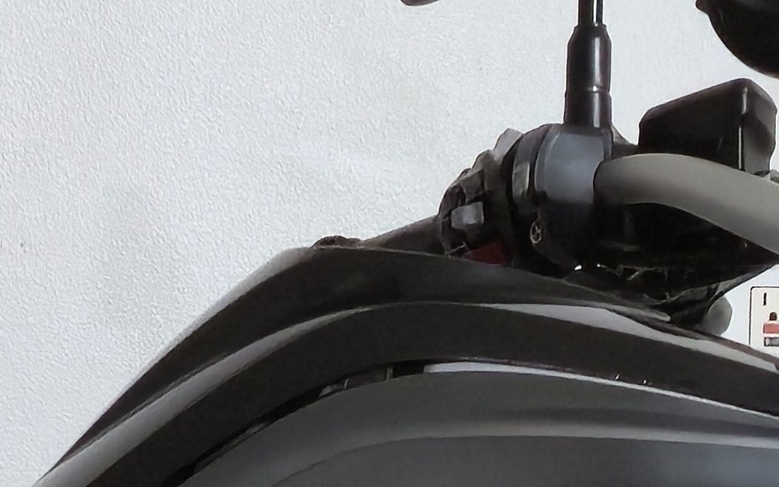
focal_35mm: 194
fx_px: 4119
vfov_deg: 6.5
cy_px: 1136
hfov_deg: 10.7
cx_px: -93
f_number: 1.8
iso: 320
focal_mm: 5.4
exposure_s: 1/40
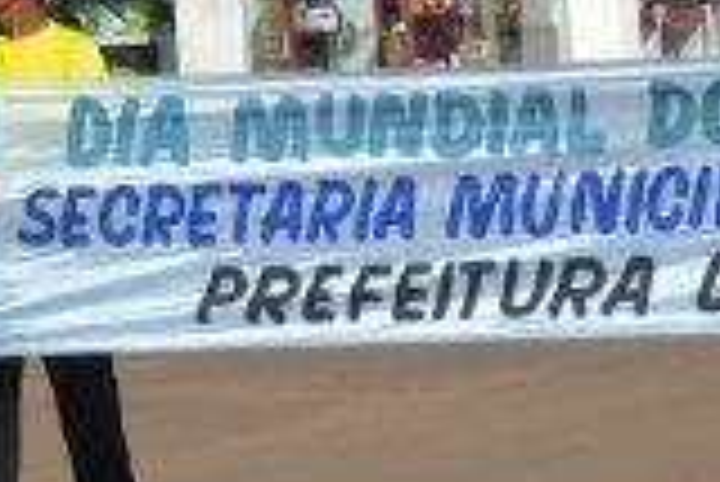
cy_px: -16
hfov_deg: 7.0
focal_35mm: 290
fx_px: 5805
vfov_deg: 4.7
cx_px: 932
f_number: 6.3
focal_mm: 62
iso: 100
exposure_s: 1/640
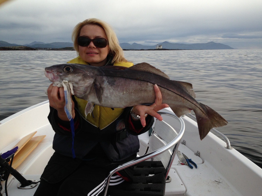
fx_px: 250
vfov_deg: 43.0
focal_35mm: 33
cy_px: 98
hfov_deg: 55.3
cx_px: 131
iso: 50
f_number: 2.4
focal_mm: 4.13
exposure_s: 1/492
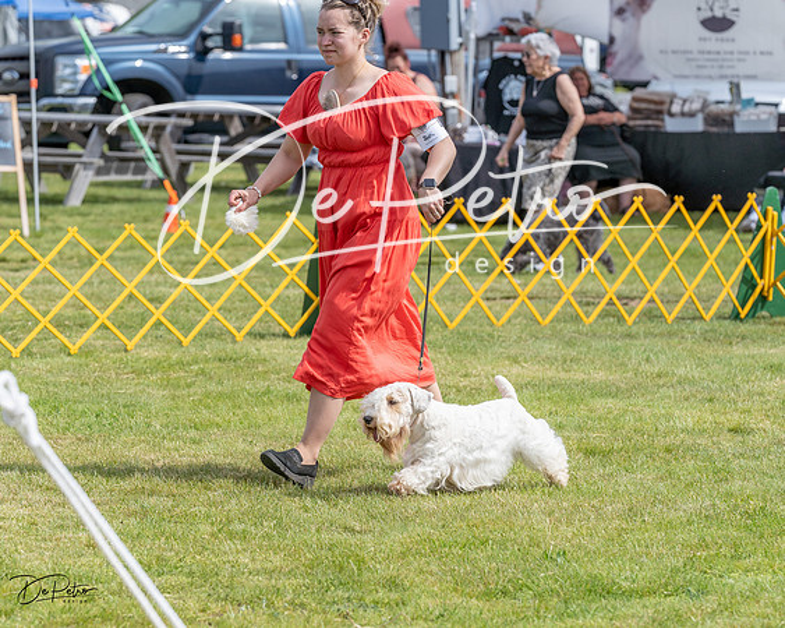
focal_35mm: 178
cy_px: 327
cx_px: 392
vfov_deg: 8.7
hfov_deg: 10.8
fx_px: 4137
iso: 200
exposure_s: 1/1250
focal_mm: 152
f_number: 5.6
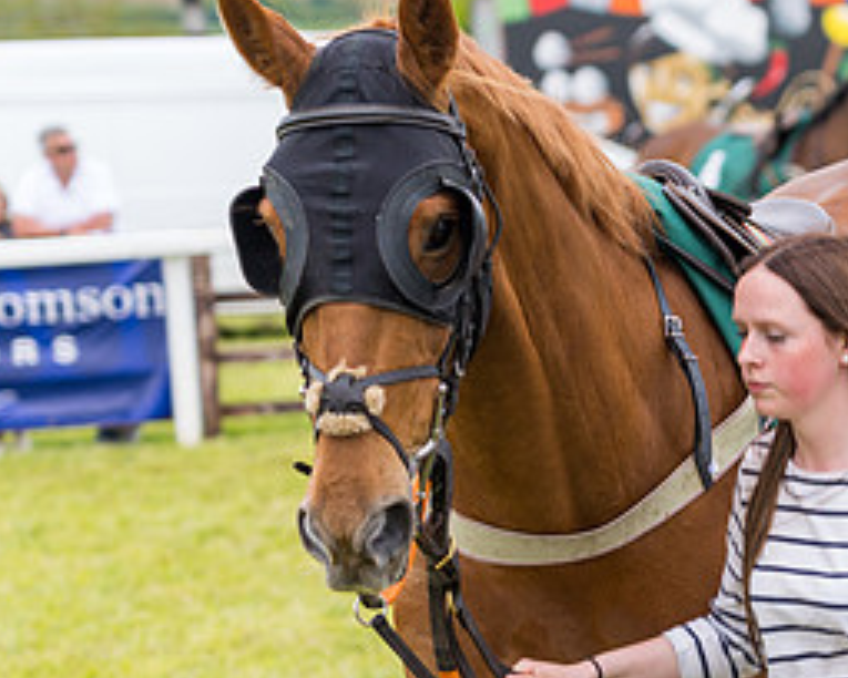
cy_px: 451
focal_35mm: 238
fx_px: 5973
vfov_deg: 6.5
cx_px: 897
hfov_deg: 8.1
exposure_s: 1/125
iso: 50
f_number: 4
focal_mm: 94
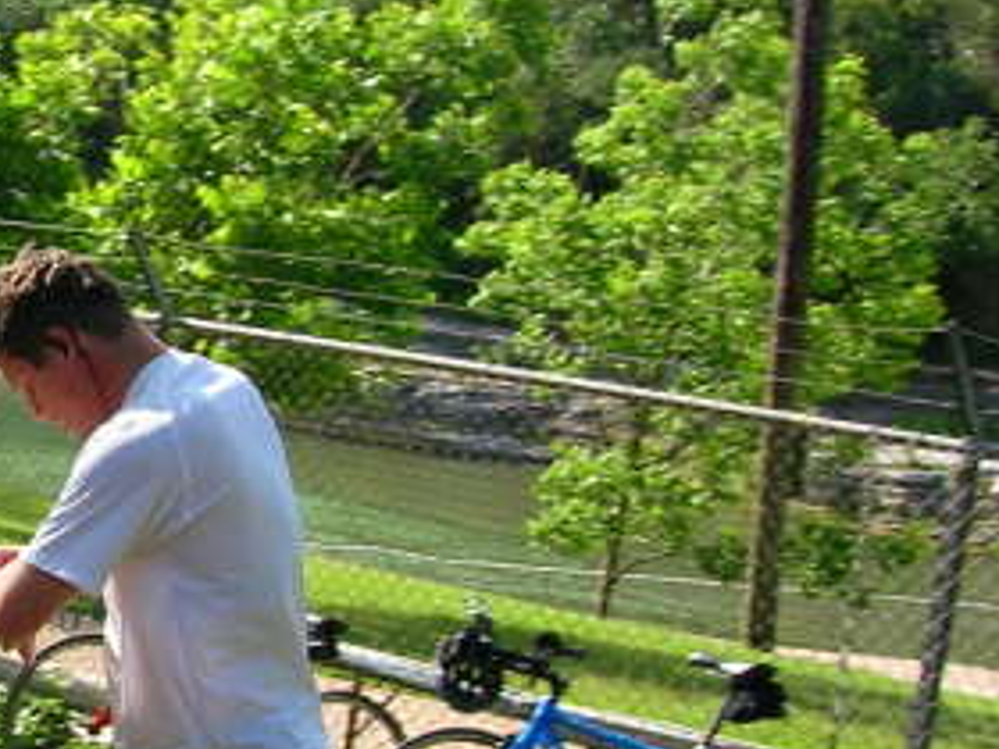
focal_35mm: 97
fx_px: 2799
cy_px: 517
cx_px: -250
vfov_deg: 15.2
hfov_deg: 18.9
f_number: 4.9
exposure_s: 1/148
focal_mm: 5.7
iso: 50
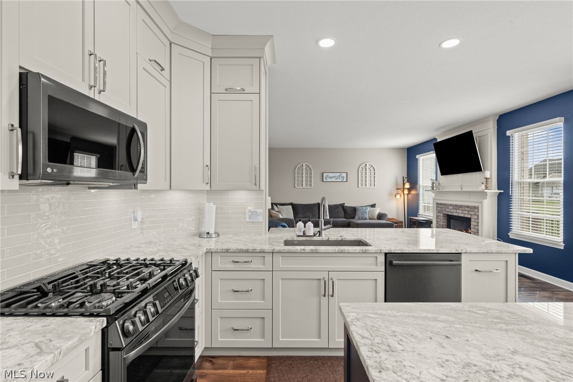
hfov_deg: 96.8
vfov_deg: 73.7
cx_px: 286
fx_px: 255
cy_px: 191
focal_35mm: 16
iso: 250
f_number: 9
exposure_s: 1/6
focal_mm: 16
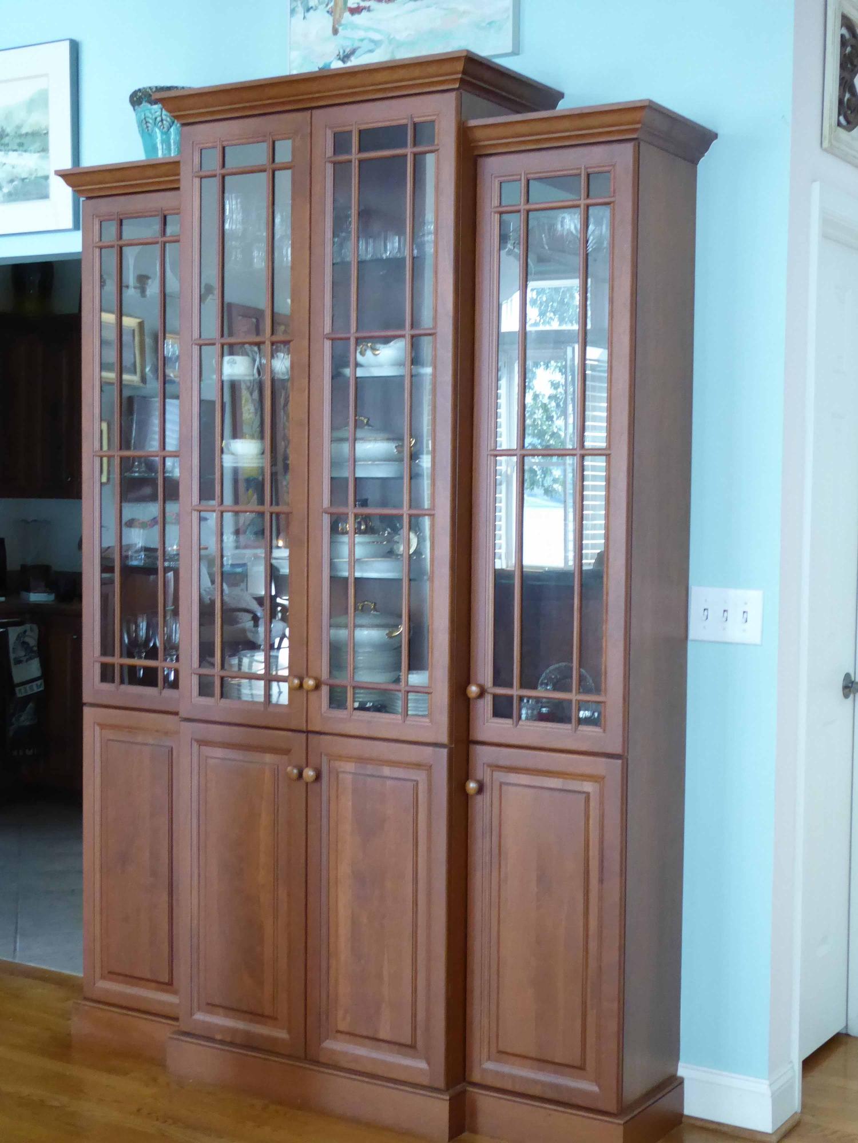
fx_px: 1752
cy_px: 572
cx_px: 429
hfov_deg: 27.5
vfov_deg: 36.2
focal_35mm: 53
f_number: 4.1
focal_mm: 9
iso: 800
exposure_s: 1/40
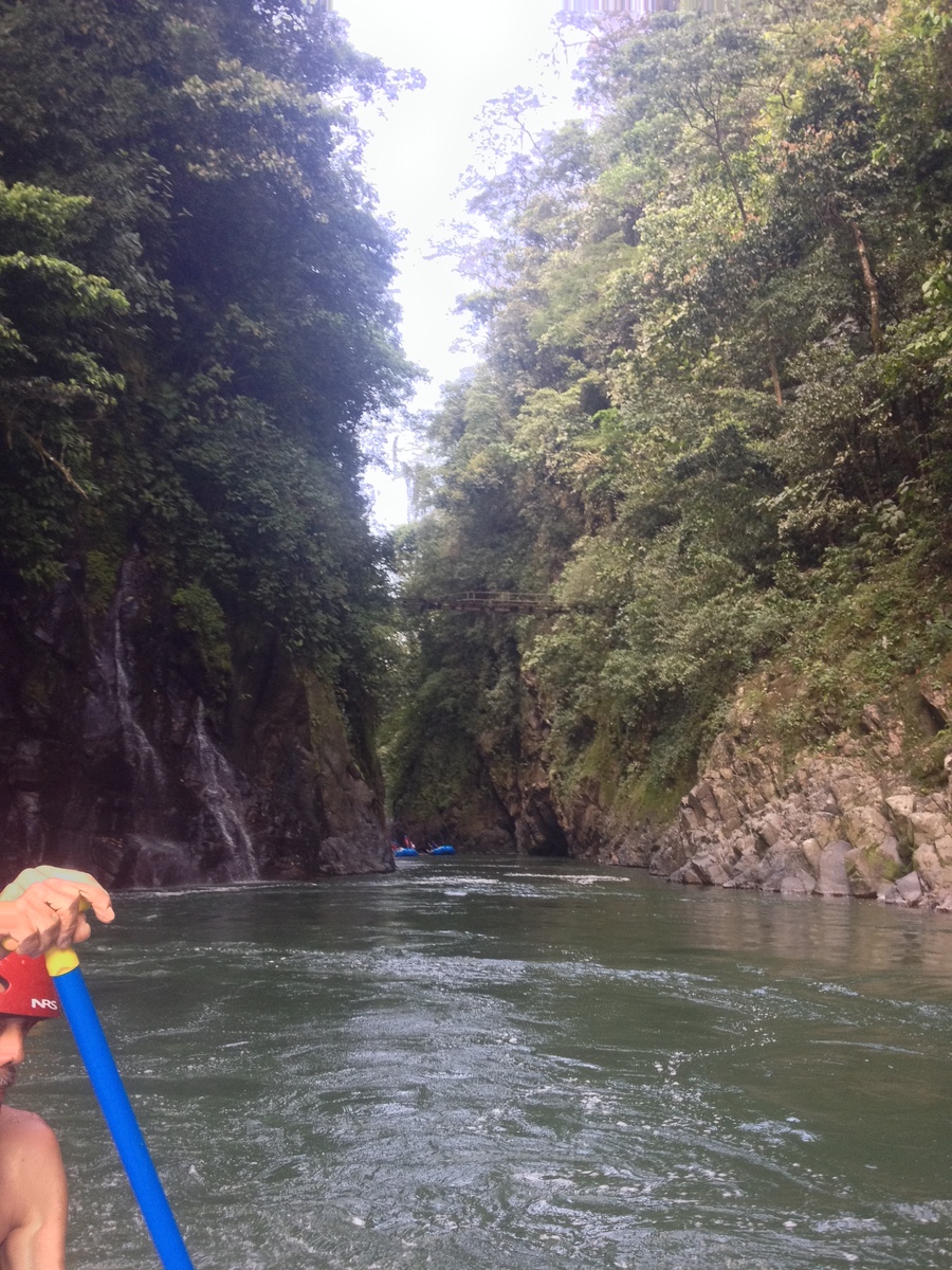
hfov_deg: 40.7
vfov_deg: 52.6
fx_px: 1283
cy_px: 635
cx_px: 476
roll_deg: +0.8
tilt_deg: +12.0
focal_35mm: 35
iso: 80
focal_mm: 4.28
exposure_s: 1/120
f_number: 2.4
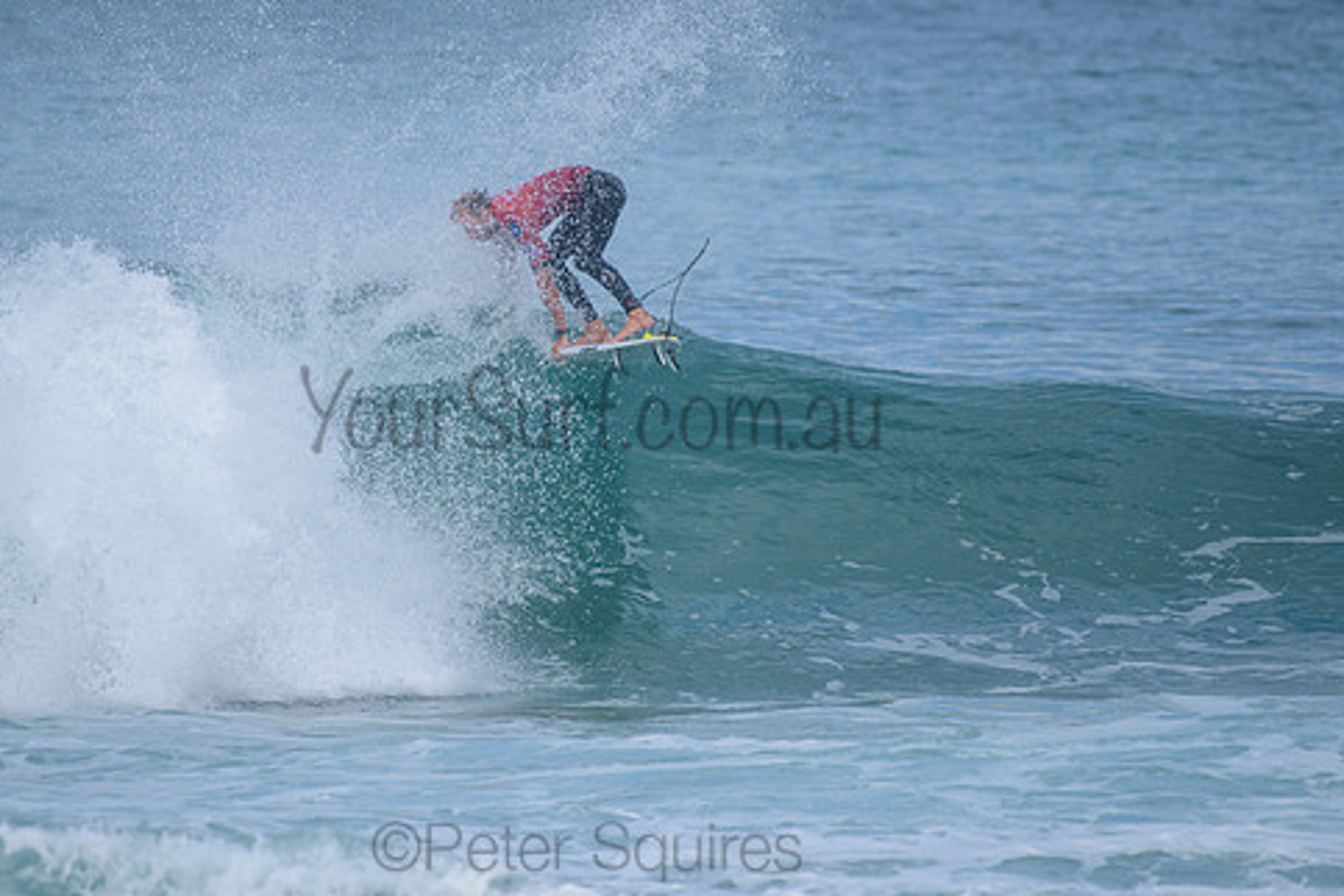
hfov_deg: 3.1
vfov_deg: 2.1
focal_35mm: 663
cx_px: 526
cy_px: 352
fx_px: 24750
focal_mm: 500
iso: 320
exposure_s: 1/2000
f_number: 5.6
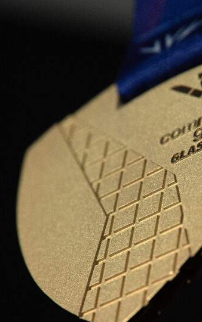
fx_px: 1786
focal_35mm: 203
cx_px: 184
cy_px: 197
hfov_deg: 6.5
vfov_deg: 10.3
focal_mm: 70
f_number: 5.6
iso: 1600
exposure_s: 1/200
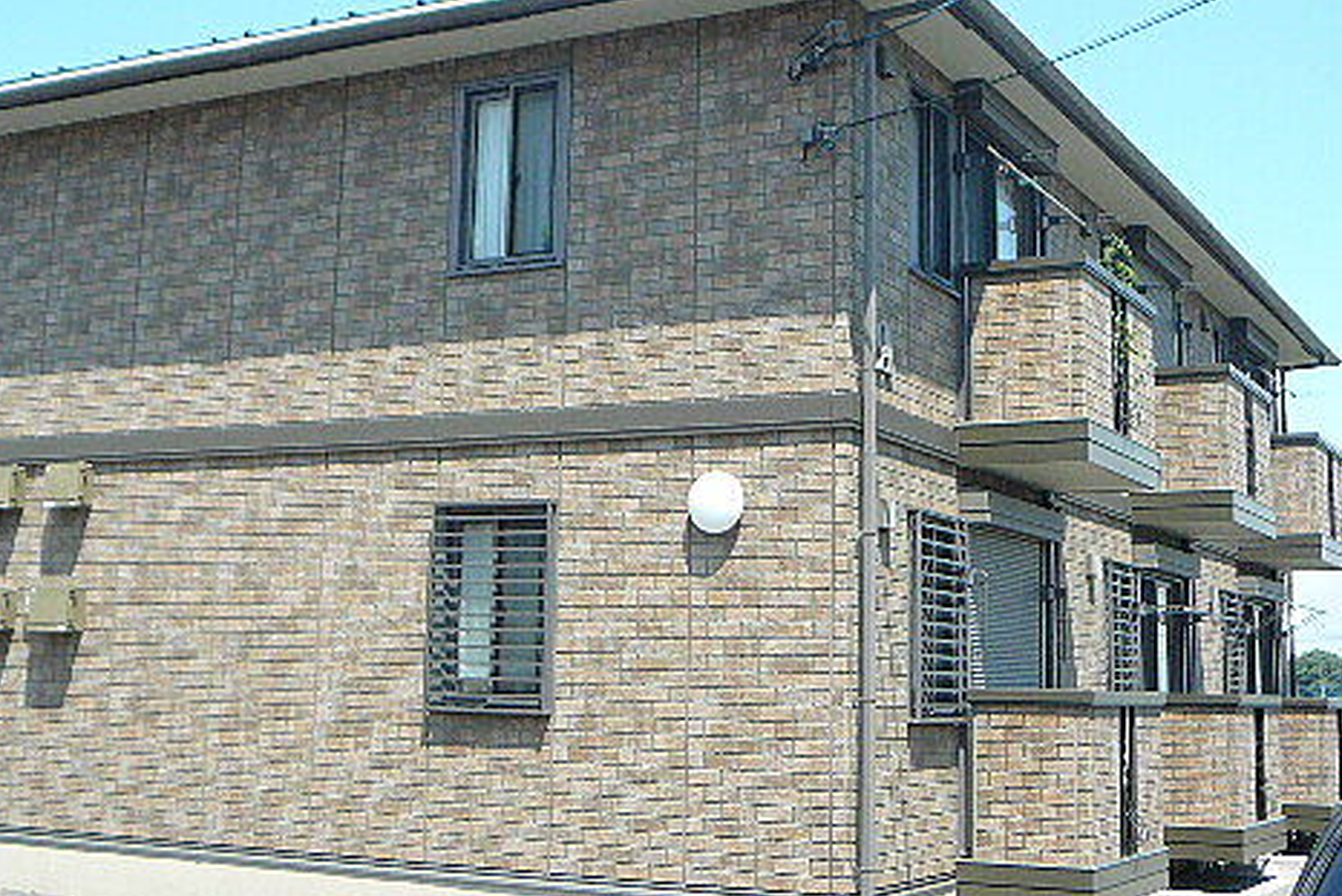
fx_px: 1864
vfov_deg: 26.9
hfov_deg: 39.6
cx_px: 611
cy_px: 320
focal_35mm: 50
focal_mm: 5.2
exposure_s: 1/640
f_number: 2.8
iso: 80
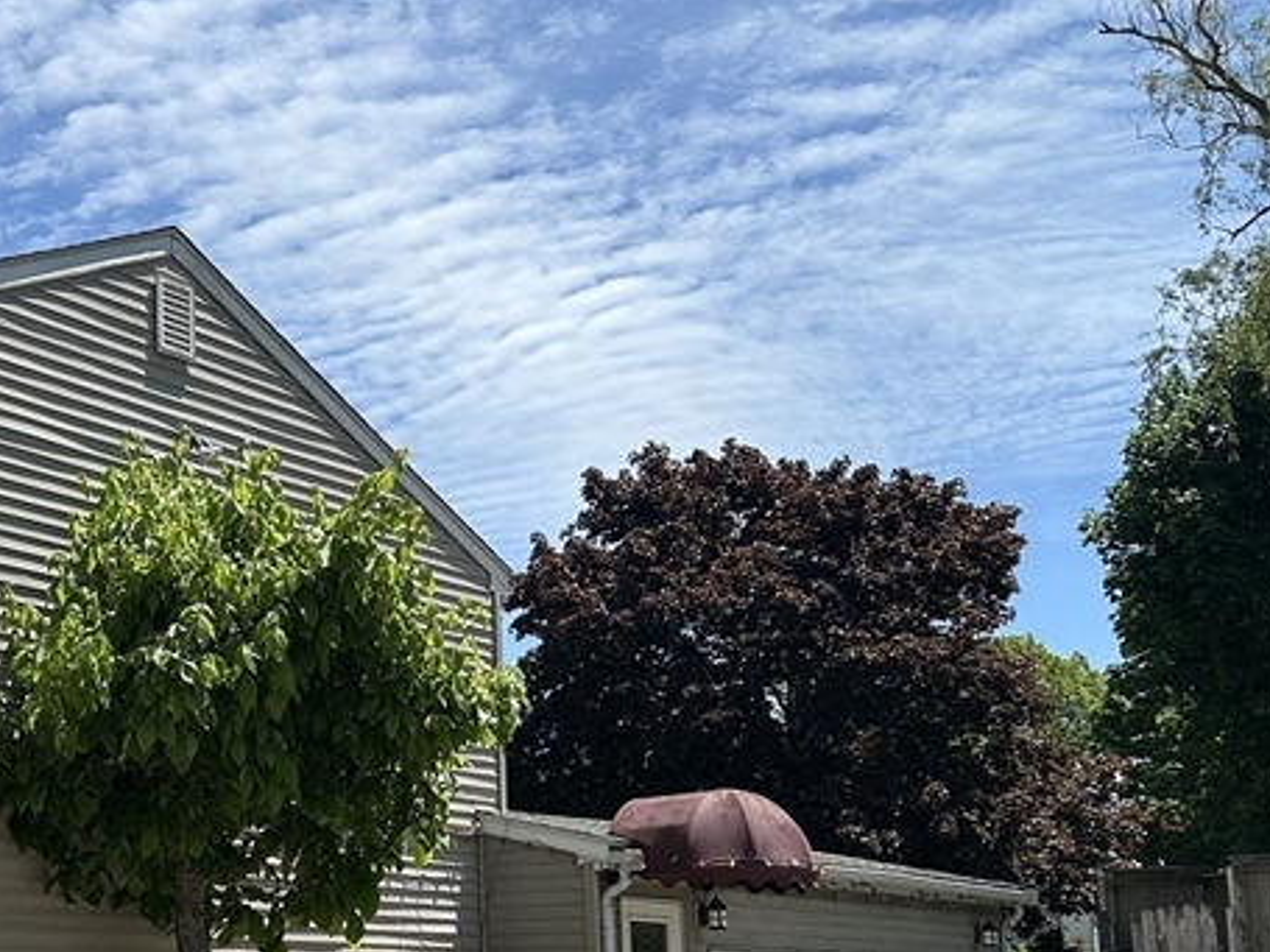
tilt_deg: +5.7
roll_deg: -0.7
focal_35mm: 54
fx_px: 1981
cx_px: 81
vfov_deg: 26.4
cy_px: 801
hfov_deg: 33.3
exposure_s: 1/5525
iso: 80
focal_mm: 6.86
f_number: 1.78
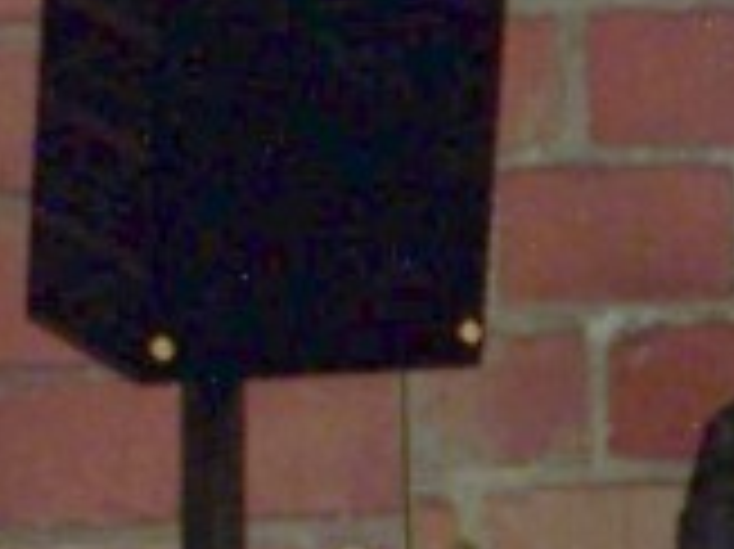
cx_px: 2193
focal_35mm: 434
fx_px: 9196
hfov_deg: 4.4
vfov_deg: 3.4
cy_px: 999
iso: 80
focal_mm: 11.5
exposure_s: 1/2
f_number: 3.2
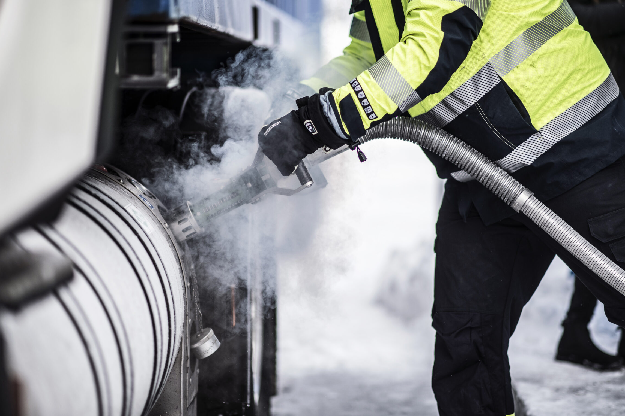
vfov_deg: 14.4
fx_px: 1649
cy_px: 189
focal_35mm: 95
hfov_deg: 21.5
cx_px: 327
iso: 200
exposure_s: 1/800
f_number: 1.4
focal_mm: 85
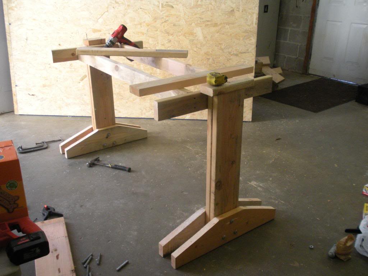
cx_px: 184
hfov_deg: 51.4
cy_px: 138
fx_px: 383
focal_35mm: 36
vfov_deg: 39.7
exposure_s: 1/58.1
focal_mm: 6.3
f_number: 3.5
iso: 334
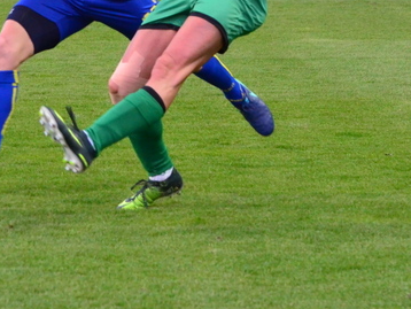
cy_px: -6
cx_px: 111
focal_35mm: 282
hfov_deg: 7.0
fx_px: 3350
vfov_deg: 5.3
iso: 3200
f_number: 5.6
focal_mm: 78
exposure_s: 1/640
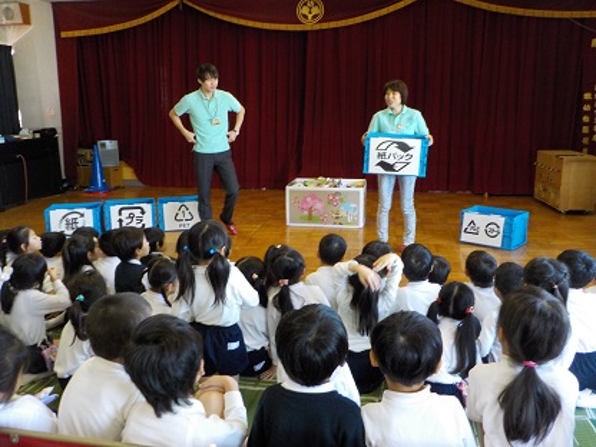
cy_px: 224
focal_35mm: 30
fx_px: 517
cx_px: 298
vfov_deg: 46.8
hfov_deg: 60.0
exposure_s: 1/30
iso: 360
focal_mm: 4.1
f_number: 3.3
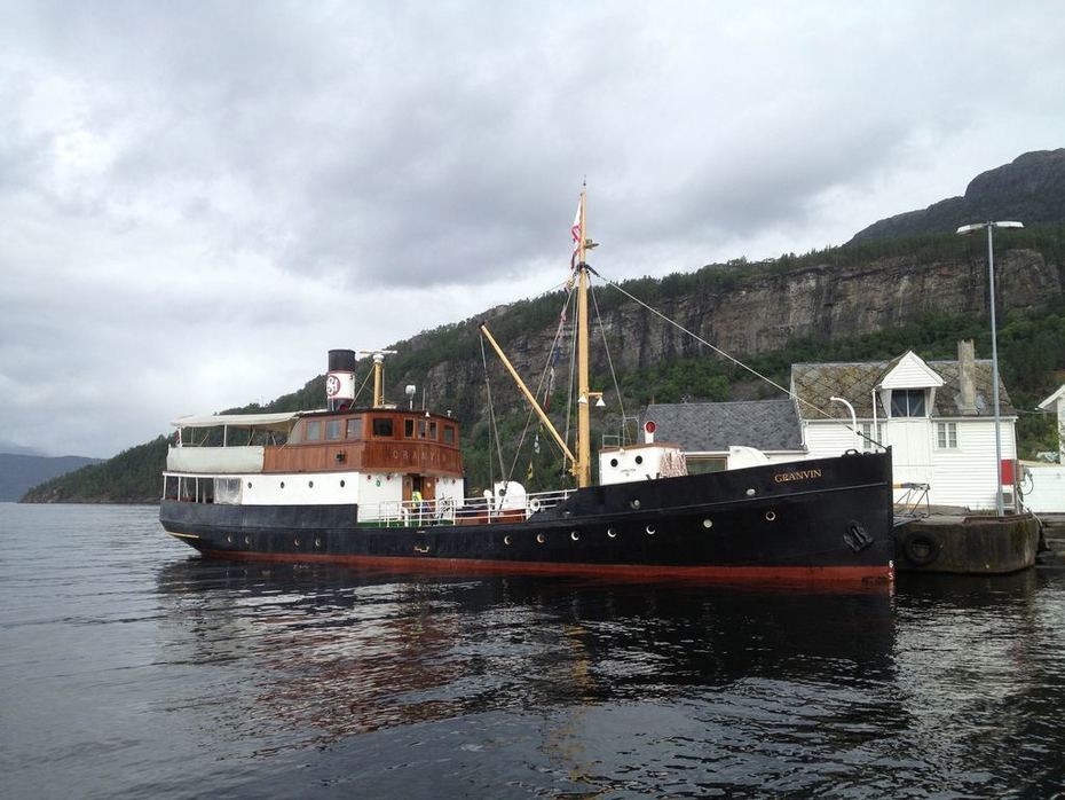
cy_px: 400
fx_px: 1077
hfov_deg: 52.6
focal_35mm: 35
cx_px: 532
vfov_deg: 40.7
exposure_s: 1/315
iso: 50
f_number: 2.4
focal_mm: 4.28
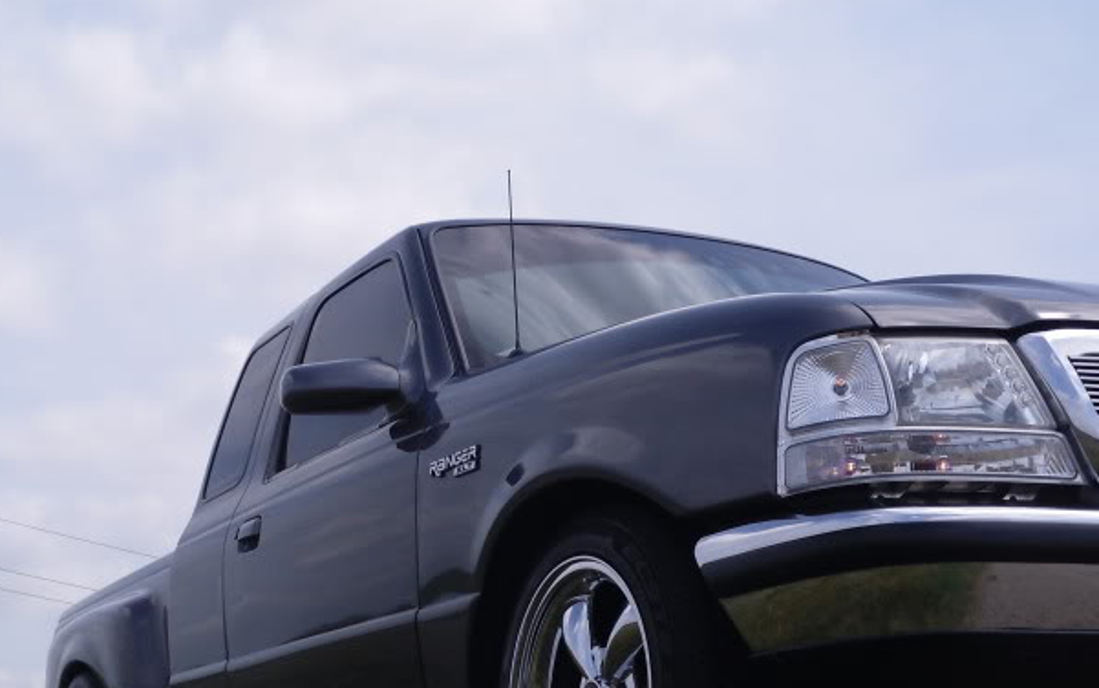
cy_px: 620
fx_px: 1947
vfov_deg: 19.6
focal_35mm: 65
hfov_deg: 31.5
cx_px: 514
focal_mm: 6.3
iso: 80
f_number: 7.8
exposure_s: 1/250
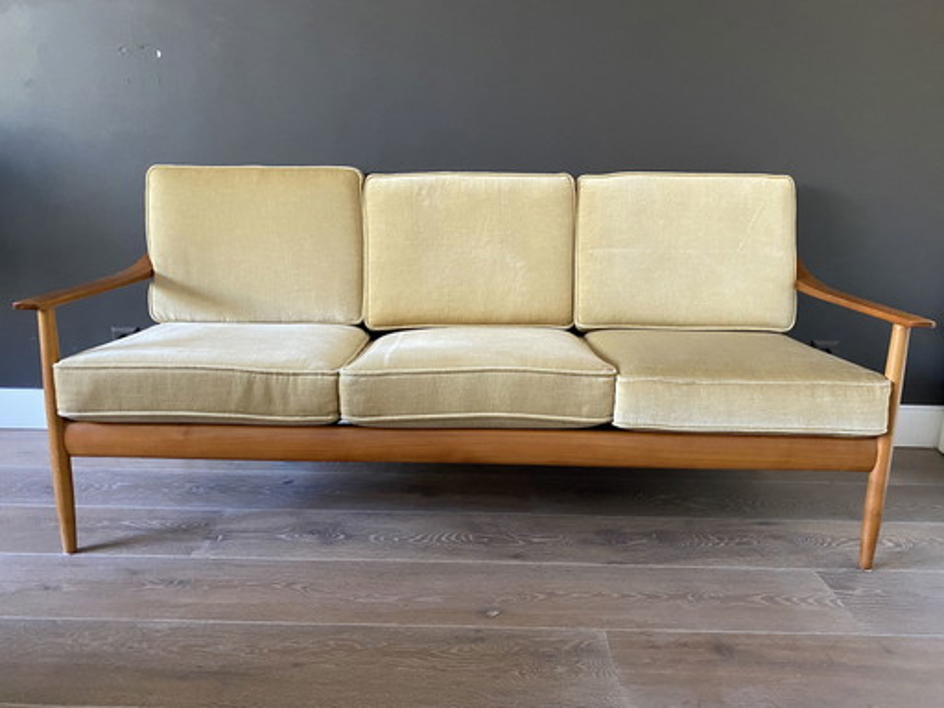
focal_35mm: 26
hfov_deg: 67.3
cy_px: 354
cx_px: 472
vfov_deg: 53.1
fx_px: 709
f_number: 1.8
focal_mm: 4.25
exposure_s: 1/60
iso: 500
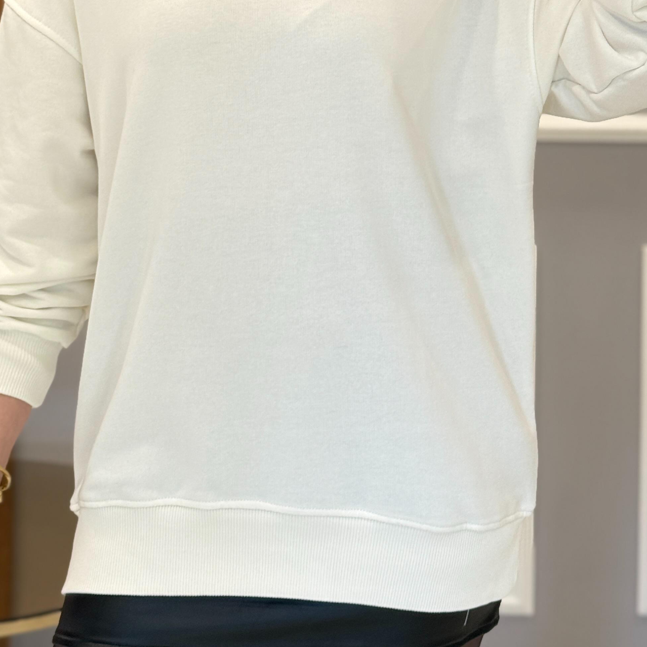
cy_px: 75
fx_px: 1861
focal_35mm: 88
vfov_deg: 19.4
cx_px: 284
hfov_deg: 19.7
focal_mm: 6.76
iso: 100
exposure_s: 1/121
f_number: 1.78
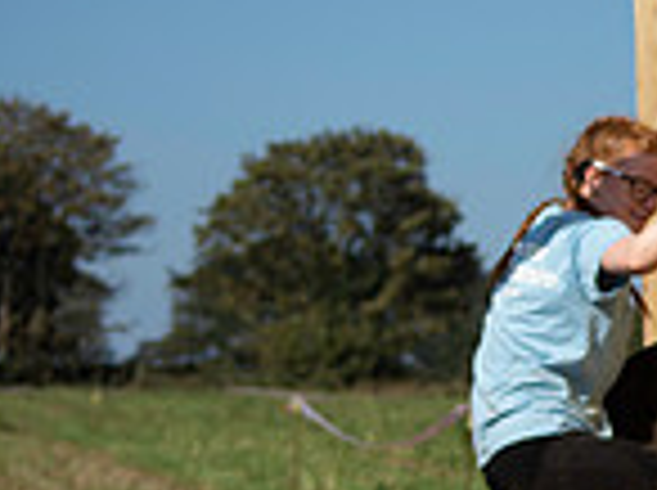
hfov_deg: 10.5
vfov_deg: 8.3
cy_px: 339
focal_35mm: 178
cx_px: 1143
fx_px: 3373
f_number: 2.8
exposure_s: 1/4000
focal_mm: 31
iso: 100
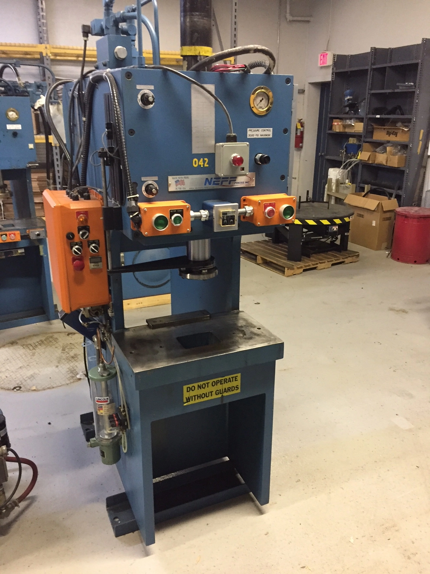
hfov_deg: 48.2
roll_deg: +0.3
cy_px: 287
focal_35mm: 29
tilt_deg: -17.7
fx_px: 480
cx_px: 215
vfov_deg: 61.7
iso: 250
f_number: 2.2
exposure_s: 1/15
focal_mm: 4.15
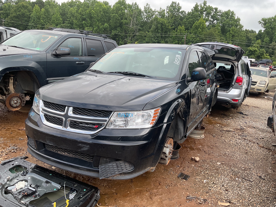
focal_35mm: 29
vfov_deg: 48.2
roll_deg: -5.5
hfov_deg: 61.7
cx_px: 138
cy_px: 104
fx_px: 231
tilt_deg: -13.8
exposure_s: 1/469
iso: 16
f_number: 1.8
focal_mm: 3
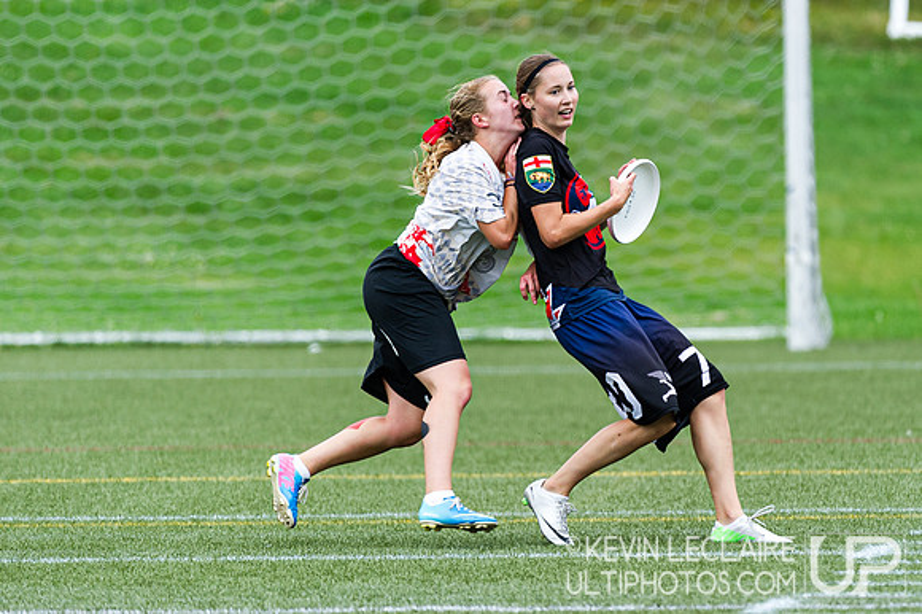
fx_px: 16747
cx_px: 668
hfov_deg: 3.2
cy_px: 300
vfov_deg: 2.1
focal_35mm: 654
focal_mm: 400
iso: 500
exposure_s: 1/1250
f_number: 4
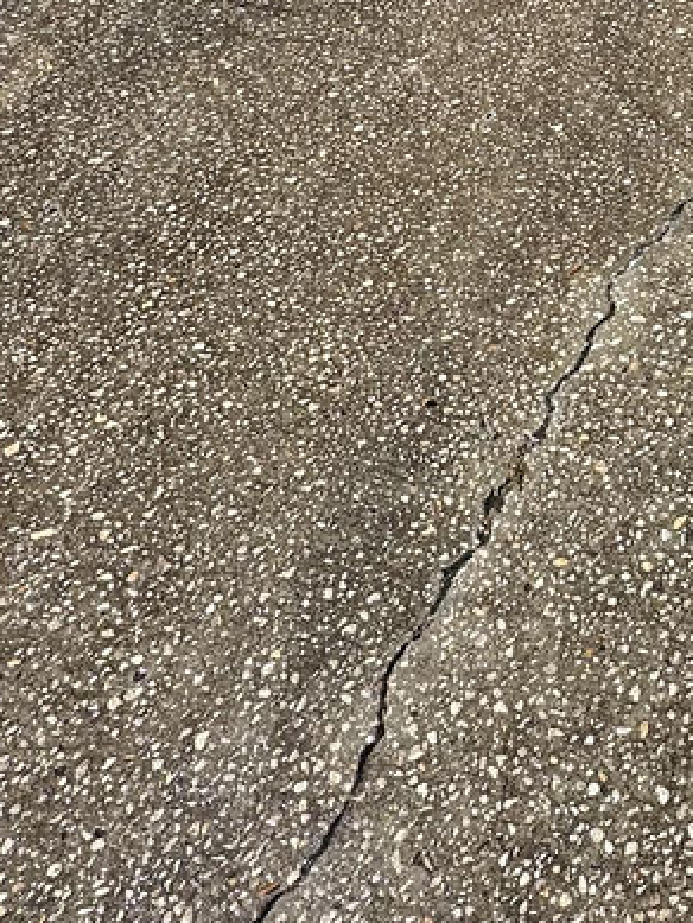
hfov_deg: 26.9
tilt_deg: -31.2
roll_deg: -0.9
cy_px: 103
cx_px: 828
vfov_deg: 37.2
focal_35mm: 48
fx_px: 1281
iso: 50
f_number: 2.2
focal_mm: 2.22
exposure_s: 1/1742
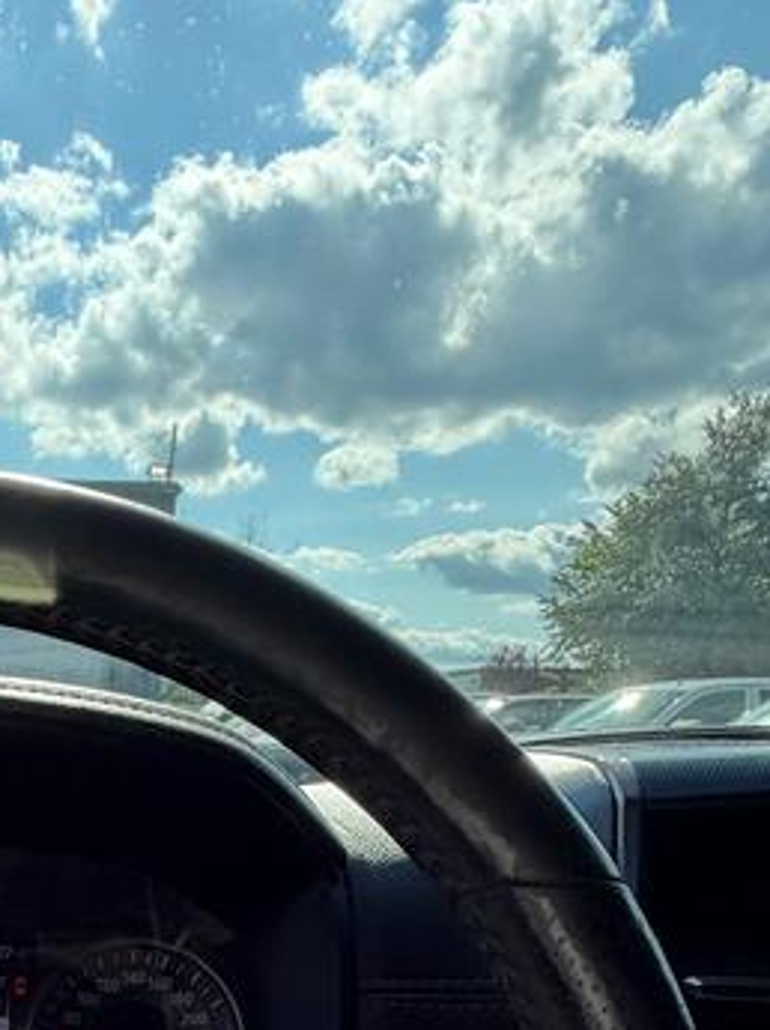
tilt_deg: -21.2
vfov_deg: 37.9
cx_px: -110
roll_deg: -0.3
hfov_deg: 31.8
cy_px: 1191
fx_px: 1159
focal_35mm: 39
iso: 32
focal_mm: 2.22
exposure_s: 1/770
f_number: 2.2
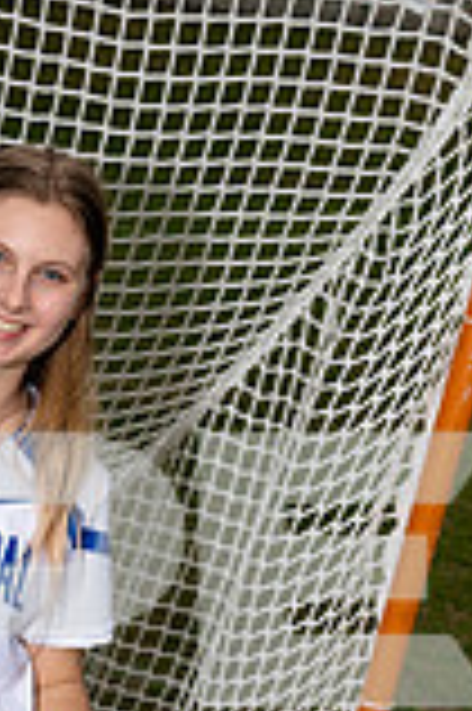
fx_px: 2700
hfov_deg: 9.8
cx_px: -157
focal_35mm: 137
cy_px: 891
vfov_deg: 14.4
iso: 200
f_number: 9
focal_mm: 48
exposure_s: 1/250
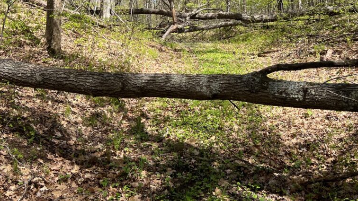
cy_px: 64
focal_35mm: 40
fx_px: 380
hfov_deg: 50.2
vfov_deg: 29.5
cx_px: 211
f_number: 1.5
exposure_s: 1/1266
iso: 50
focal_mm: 5.7
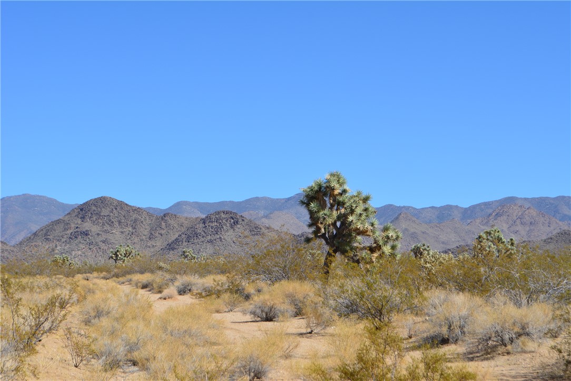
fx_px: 1309
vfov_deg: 16.6
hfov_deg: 24.6
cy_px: 190
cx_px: 286
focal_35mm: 82
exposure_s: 1/400
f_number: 11
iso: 200
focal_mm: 55
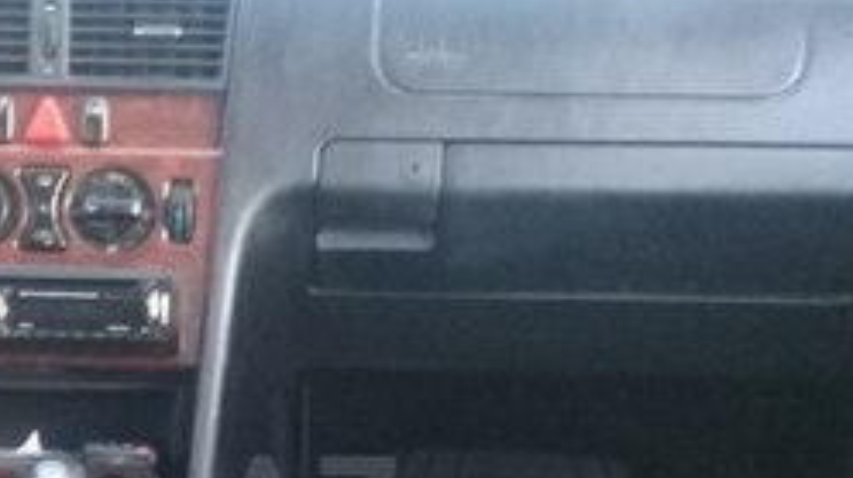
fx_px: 2034
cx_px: 45
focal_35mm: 90
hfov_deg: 22.9
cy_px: 507
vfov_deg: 13.2
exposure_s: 1/33
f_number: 2.2
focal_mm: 3.3
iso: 200
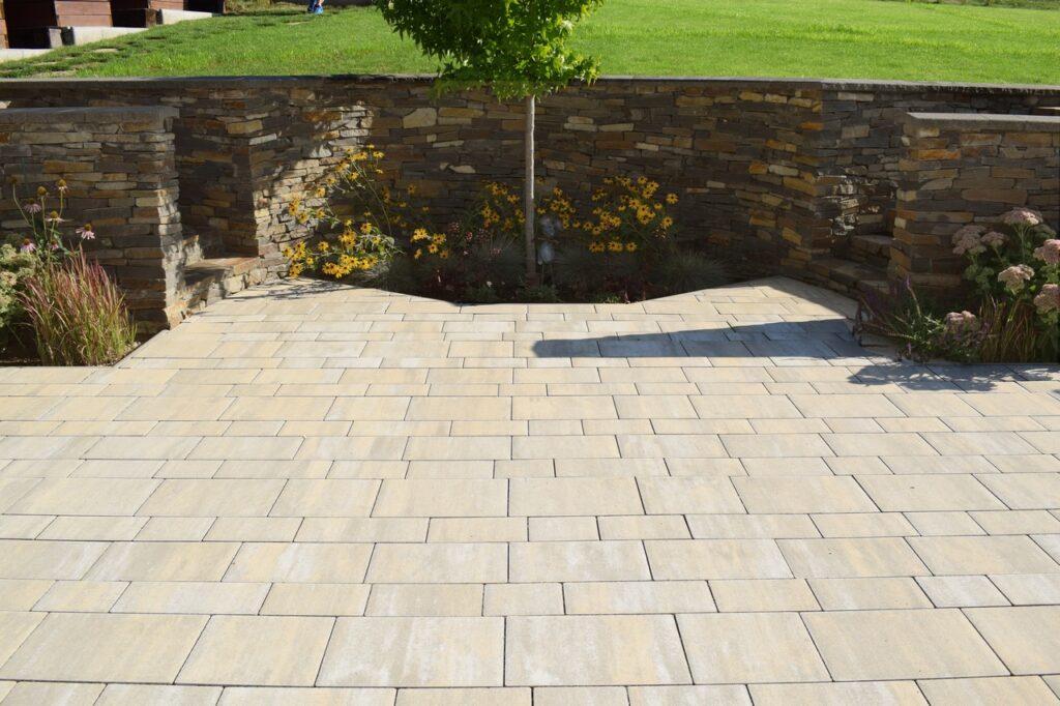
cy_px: 353
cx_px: 530
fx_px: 883
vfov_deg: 43.6
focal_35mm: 30
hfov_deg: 61.9
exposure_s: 1/200
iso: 100
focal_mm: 20
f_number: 9
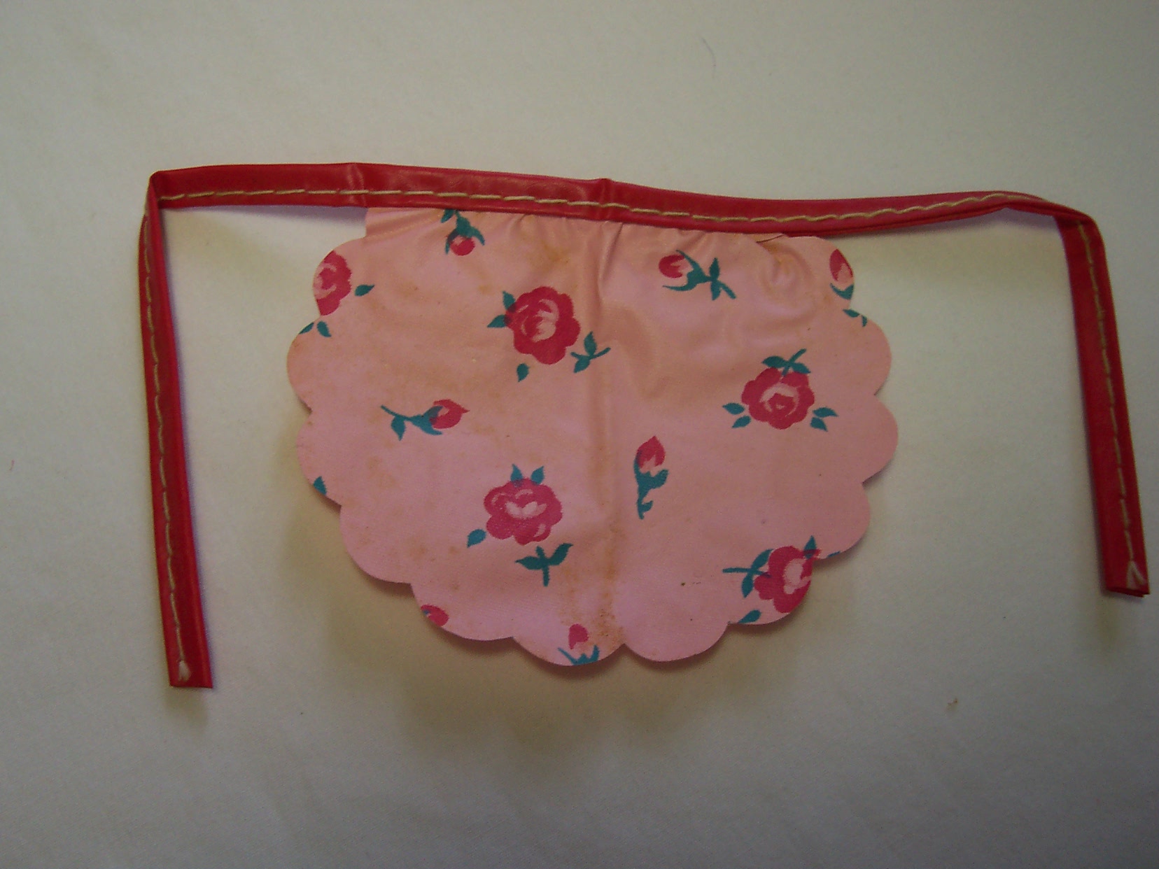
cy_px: 434
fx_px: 1239
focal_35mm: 37
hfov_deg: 50.1
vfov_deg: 38.7
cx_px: 580
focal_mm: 5.6
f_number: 2.8
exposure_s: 1/60
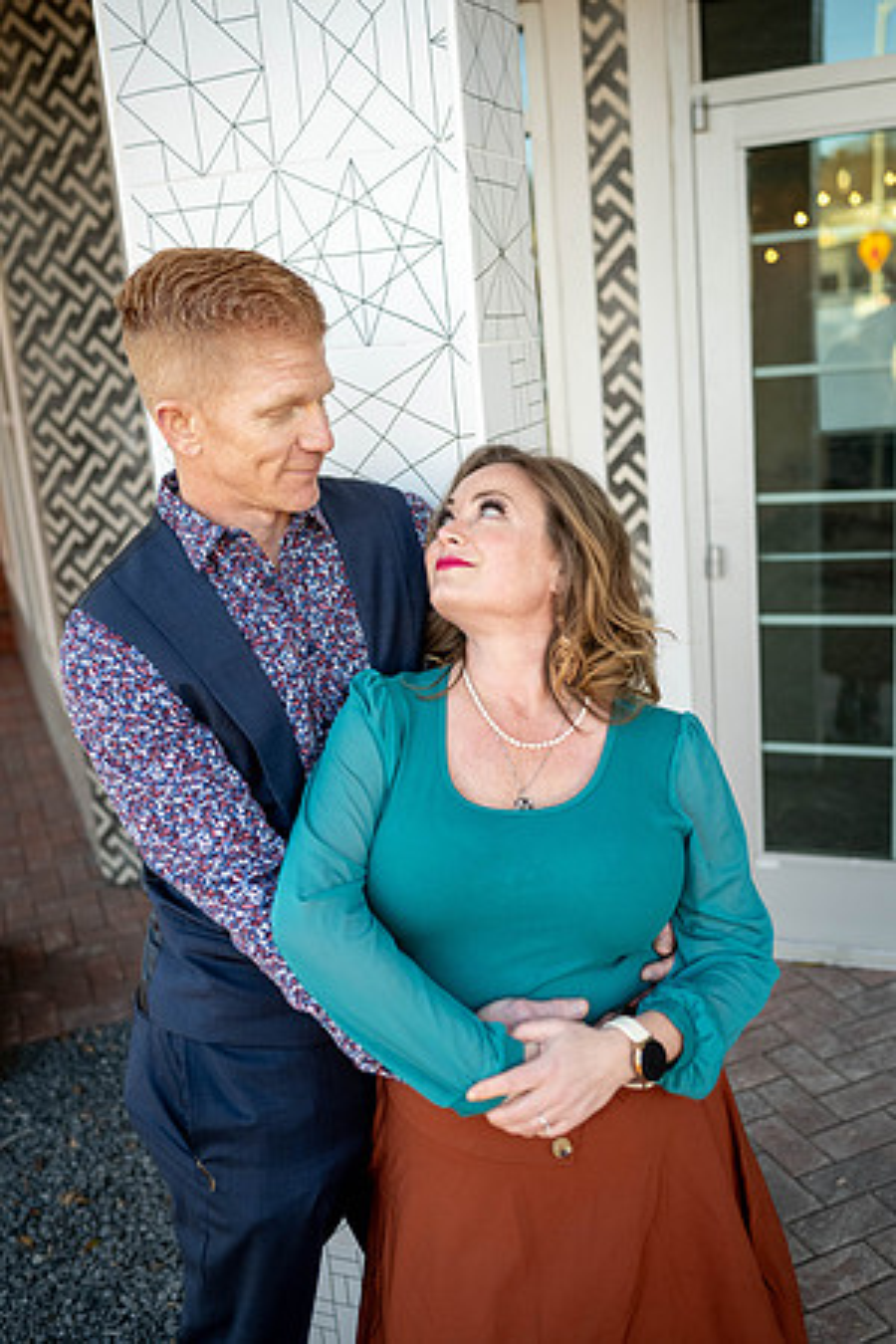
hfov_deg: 37.9
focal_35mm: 35
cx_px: 448
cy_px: 672
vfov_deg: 54.4
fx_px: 1307
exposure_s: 1/800
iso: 640
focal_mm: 35
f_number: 2.5
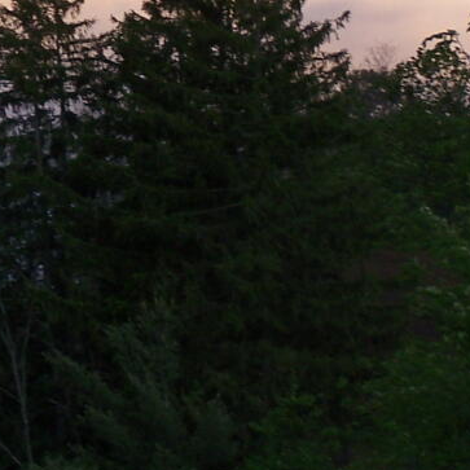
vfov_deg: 5.0
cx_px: -166
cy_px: -69
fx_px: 5361
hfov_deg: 5.0
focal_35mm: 349
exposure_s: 1/80
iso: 80
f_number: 3.2
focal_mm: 17.5
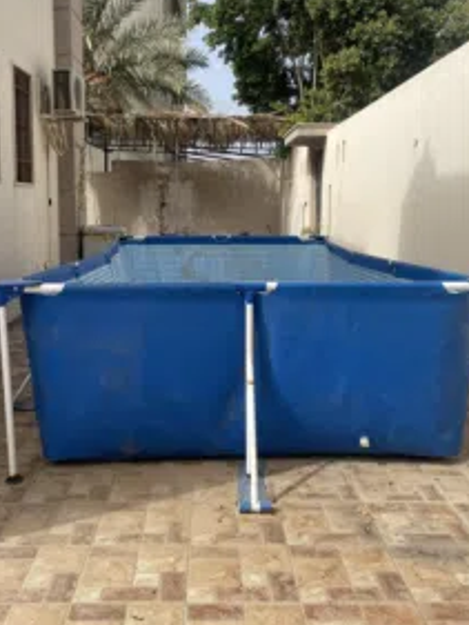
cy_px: 242
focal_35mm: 37
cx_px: 213
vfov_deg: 49.7
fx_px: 668
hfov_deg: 38.7
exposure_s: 1/4000
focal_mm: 4.2
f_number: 1.6
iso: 50
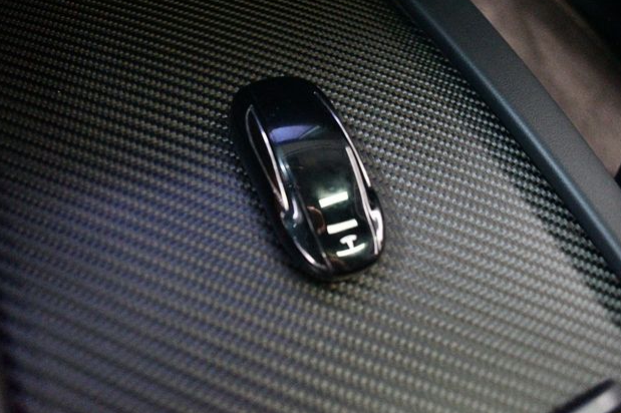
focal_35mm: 31
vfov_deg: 42.3
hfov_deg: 60.3
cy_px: 202
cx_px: 315
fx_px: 534
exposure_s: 1/20
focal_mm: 20
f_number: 3.8
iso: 12800
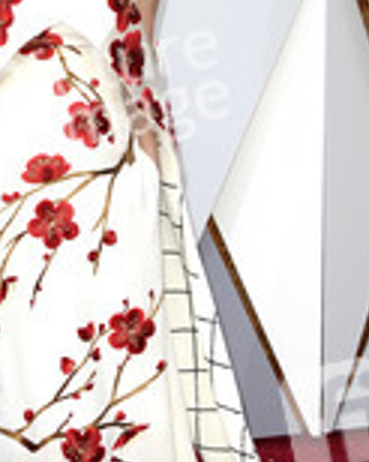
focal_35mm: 122
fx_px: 1667
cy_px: 252
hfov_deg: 12.6
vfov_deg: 15.8
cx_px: 164
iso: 800
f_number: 7.1
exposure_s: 1/250
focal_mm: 50
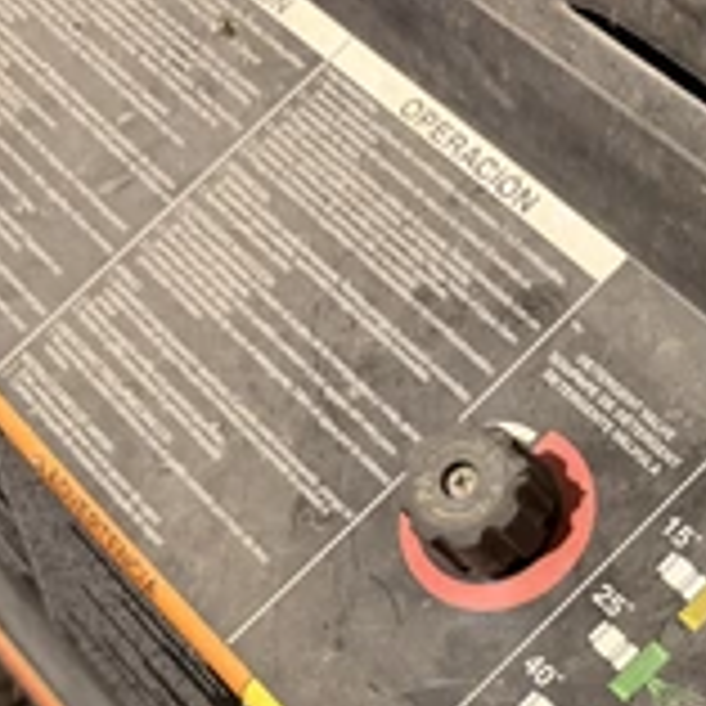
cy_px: 666
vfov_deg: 30.0
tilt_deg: -55.1
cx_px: 625
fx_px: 1246
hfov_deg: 30.4
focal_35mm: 54
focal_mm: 6.76
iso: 800
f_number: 1.78
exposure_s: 1/30
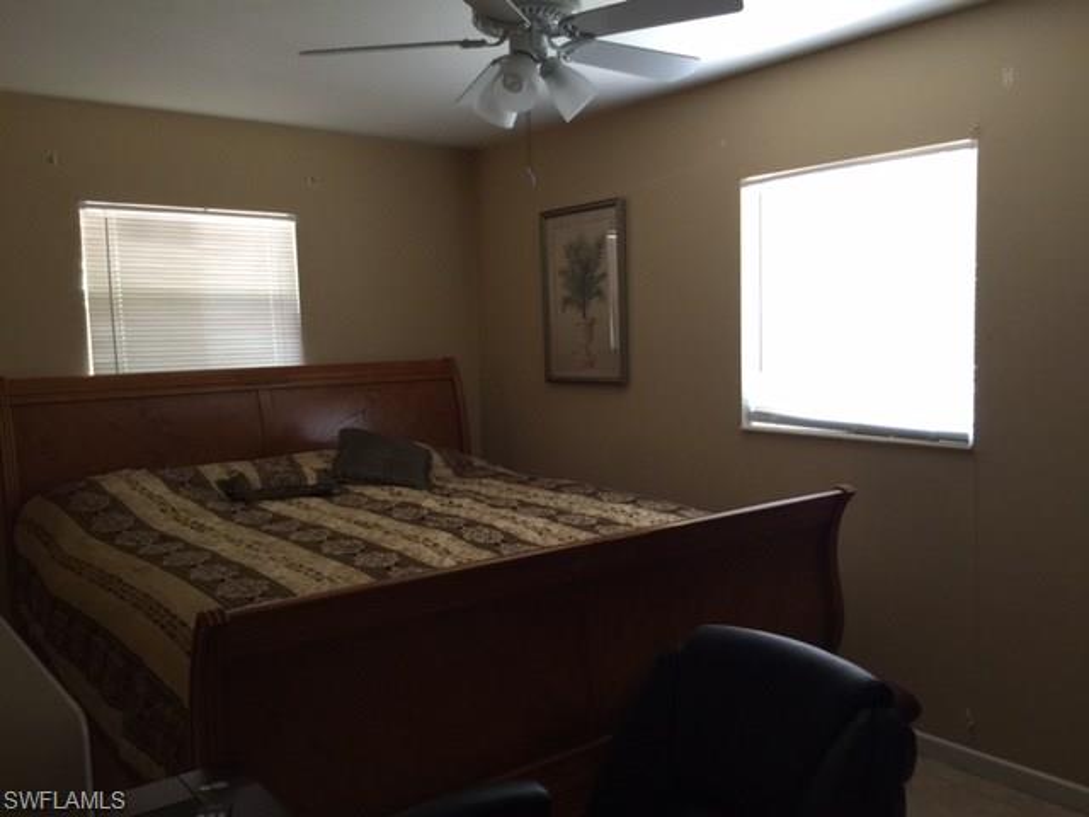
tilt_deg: -5.6
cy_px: 408
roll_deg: +1.6
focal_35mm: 29
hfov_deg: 61.7
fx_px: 912
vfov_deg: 48.2
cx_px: 544
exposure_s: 1/15
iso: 100
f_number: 2.2
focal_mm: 4.15
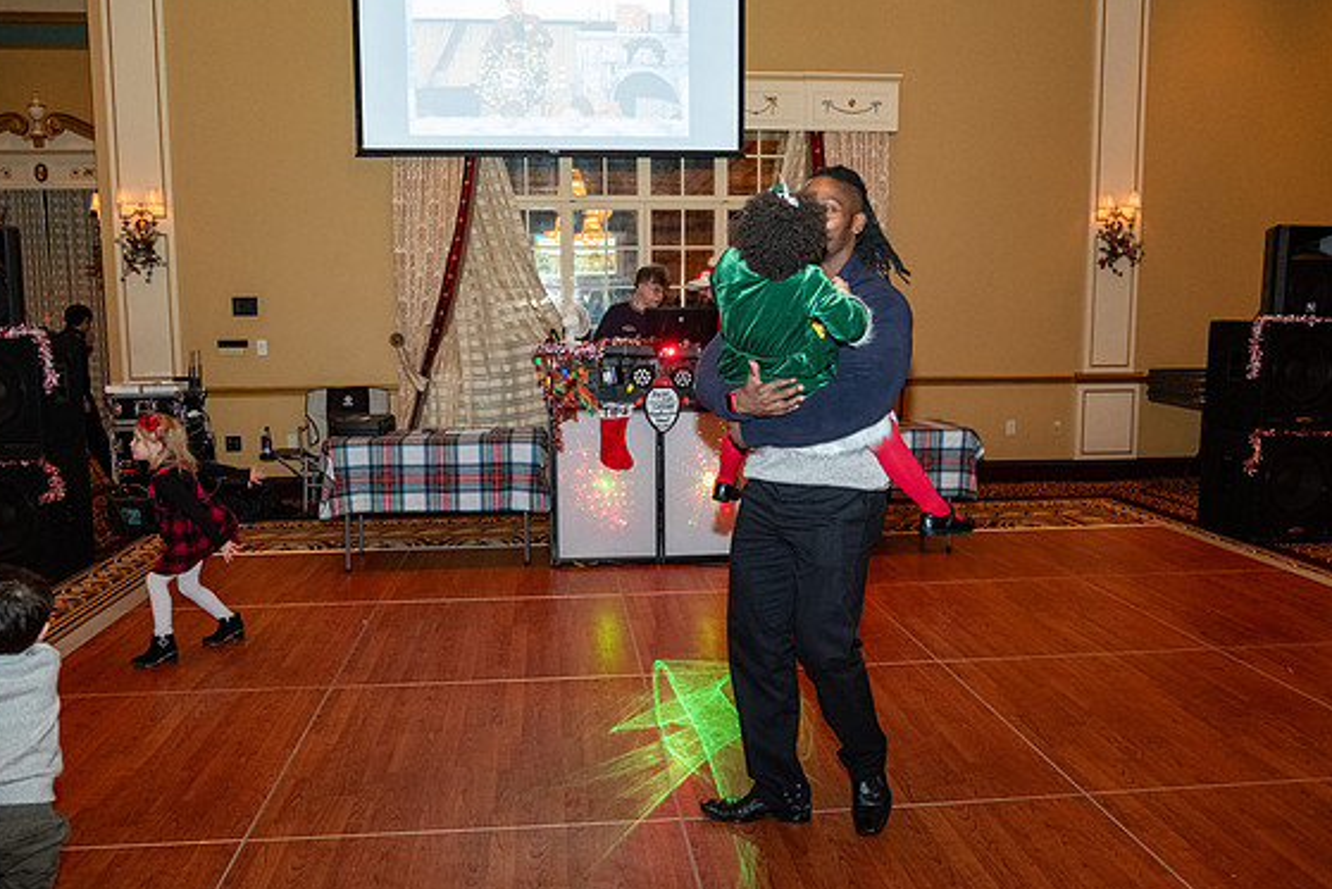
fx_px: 1036
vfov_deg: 46.4
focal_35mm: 28
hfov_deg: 65.5
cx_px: 655
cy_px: 449
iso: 2500
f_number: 2.8
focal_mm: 18
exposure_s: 1/125
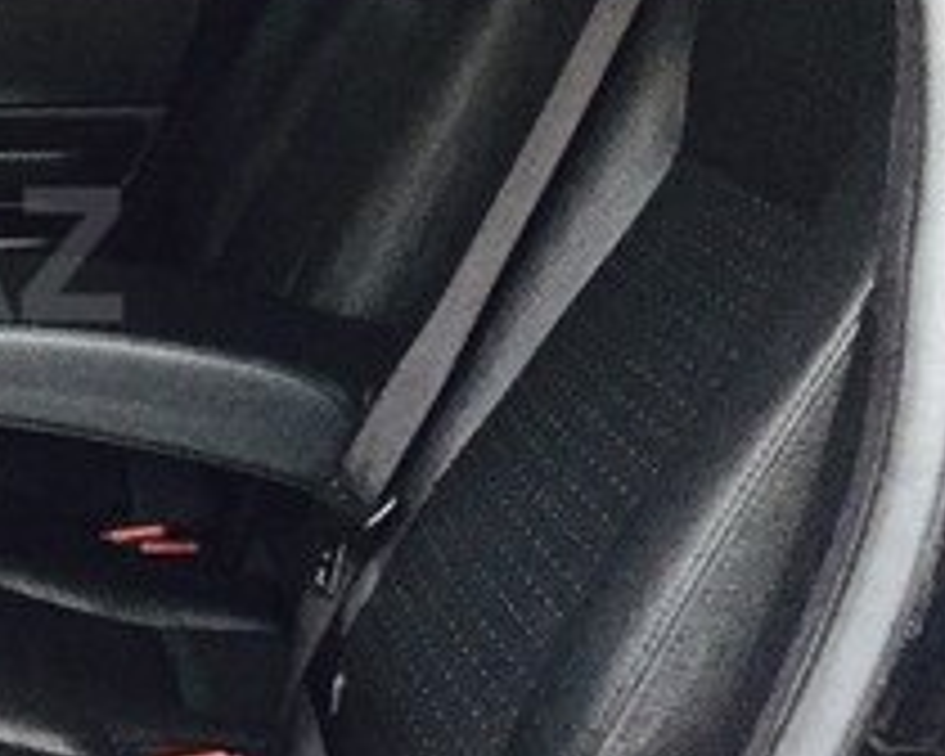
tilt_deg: -10.6
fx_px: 2489
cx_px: -338
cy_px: 254
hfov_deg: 19.5
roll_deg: +1.0
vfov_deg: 17.2
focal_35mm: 89
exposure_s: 1/17
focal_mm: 4.15
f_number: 2.2
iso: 320
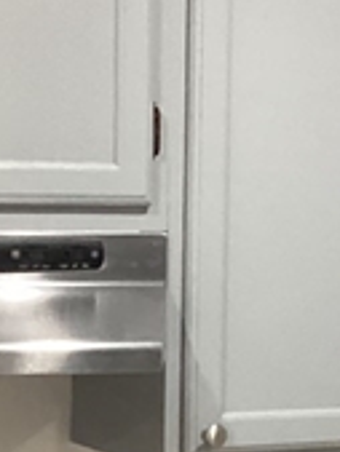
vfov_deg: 13.9
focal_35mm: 141
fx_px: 1844
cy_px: 401
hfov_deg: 10.5
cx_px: 236
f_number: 2.4
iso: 250
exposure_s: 1/50
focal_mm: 3.3
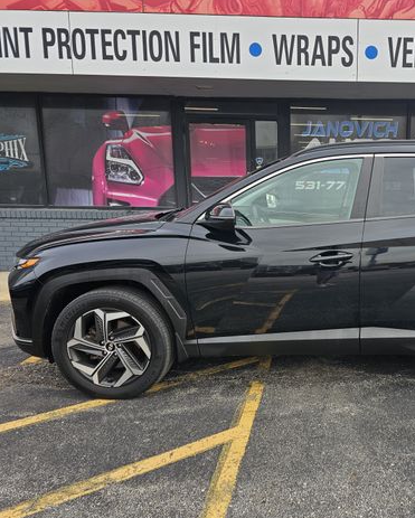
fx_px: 475
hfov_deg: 44.6
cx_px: 339
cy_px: 265
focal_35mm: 31
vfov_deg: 57.1
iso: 10
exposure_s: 1/201
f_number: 1.7
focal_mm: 6.3
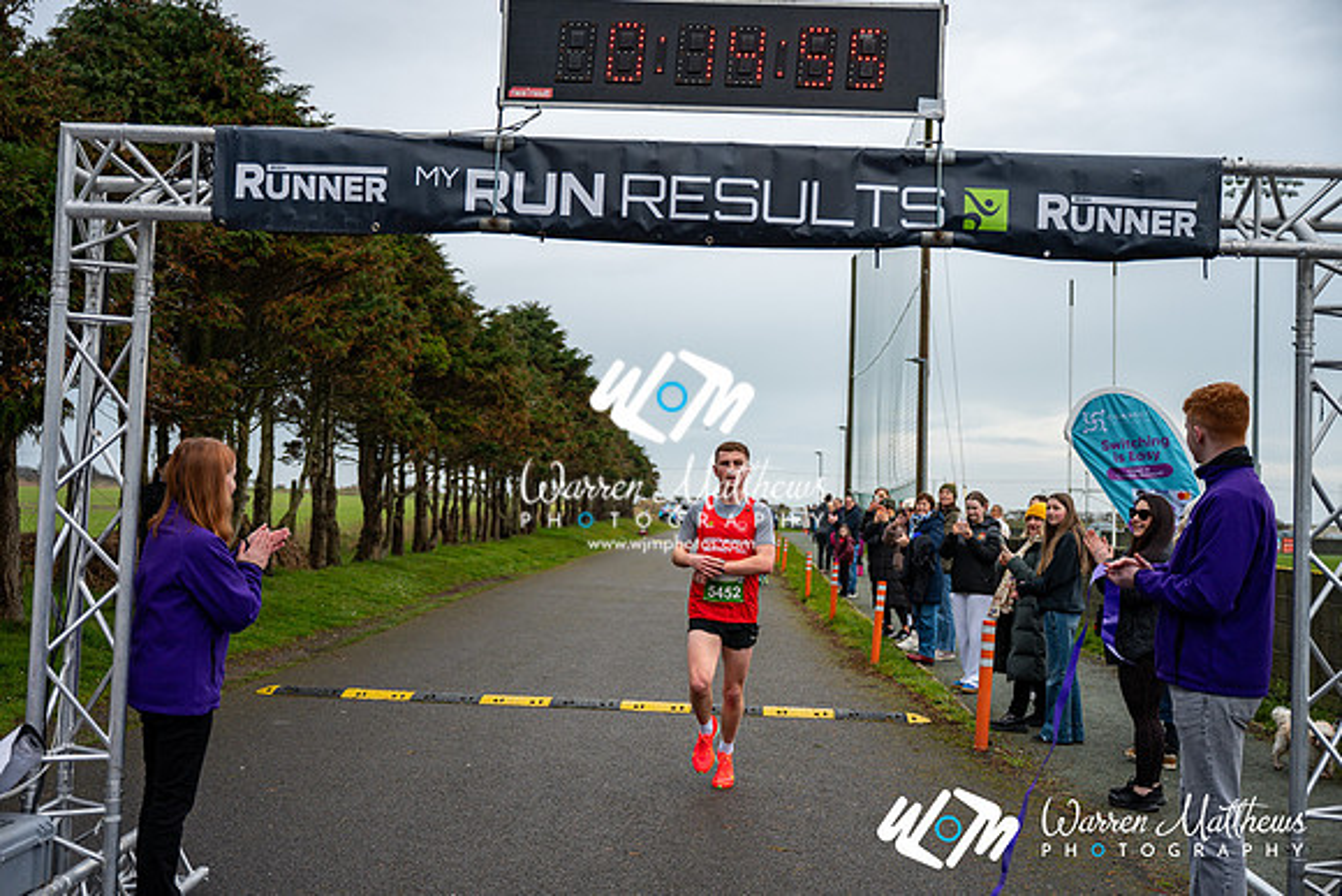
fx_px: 1491
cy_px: 448
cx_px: 671
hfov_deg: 48.4
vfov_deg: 33.4
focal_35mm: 40
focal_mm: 40
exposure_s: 1/1250
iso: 160
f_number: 2.8
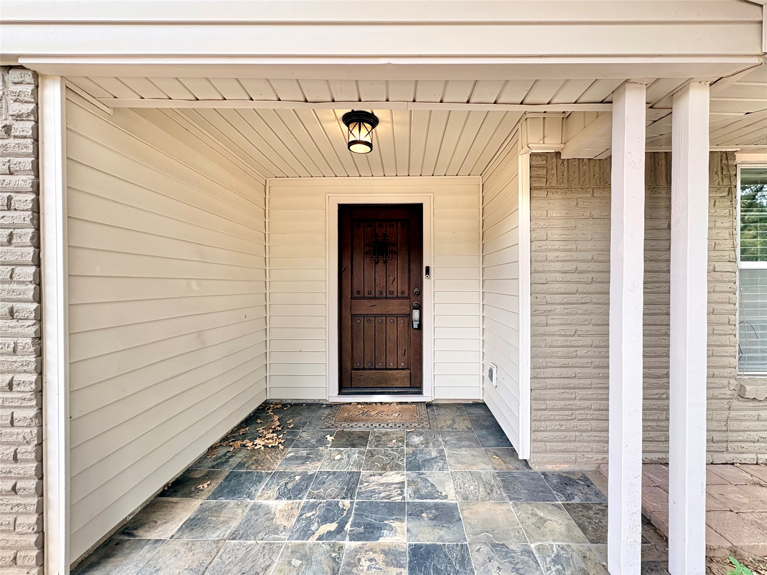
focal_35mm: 14
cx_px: 384
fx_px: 310
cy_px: 288
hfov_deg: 102.1
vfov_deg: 85.7
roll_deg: +0.4
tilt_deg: +0.4
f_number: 2.2
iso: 64
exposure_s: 1/99
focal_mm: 2.22
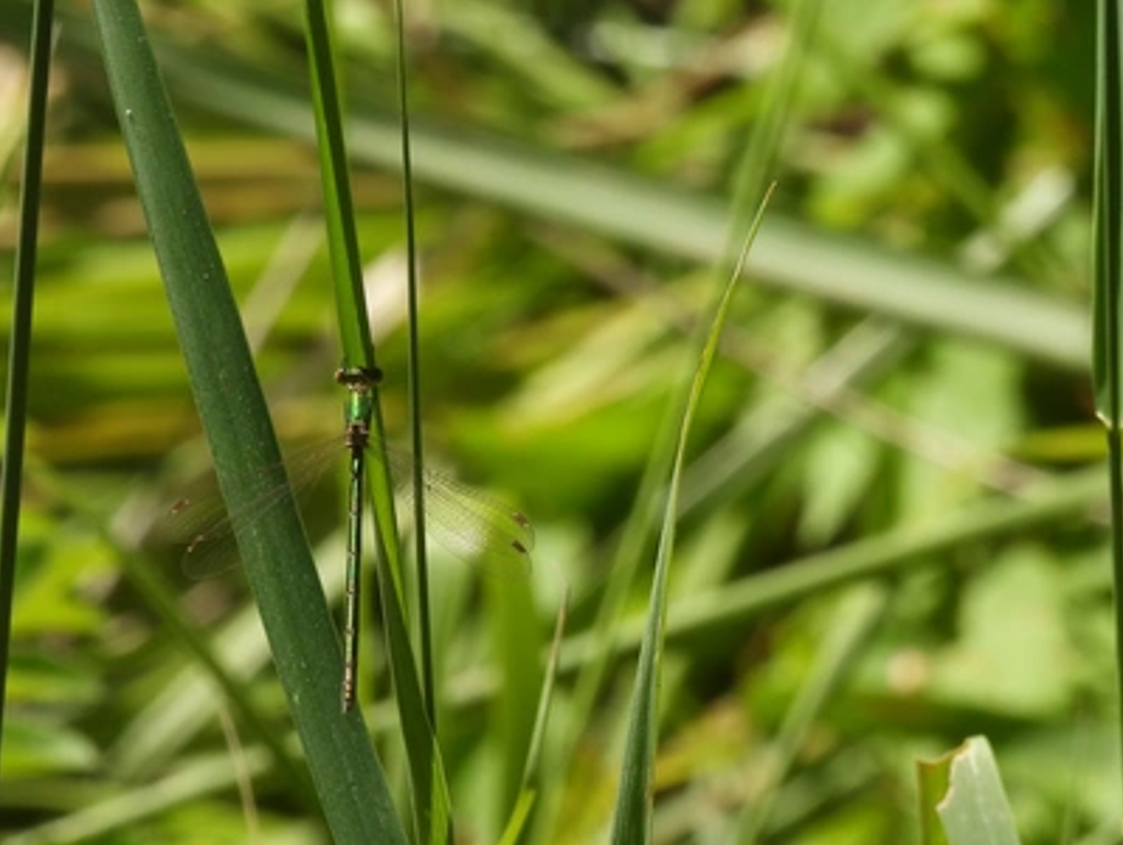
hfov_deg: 2.7
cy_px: 518
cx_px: 335
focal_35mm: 721
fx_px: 23412
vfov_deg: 2.1
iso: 100
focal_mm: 80.3
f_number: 6.3
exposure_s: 1/320
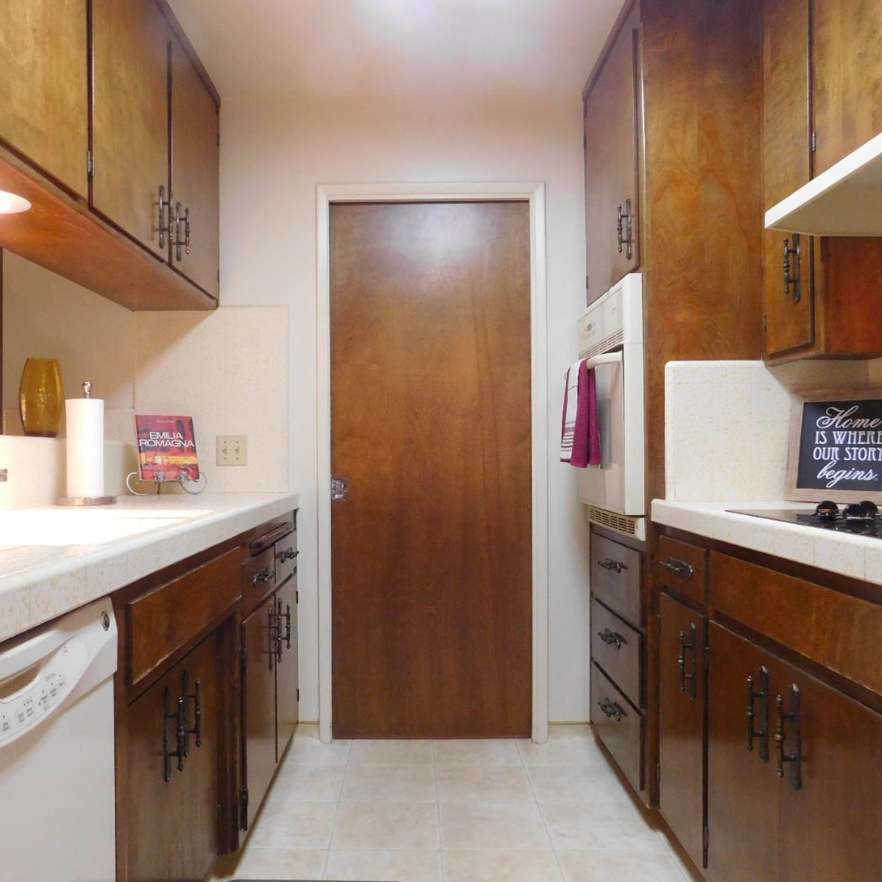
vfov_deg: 57.3
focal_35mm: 28
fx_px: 807
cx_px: 396
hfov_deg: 57.2
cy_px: 448
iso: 360
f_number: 3
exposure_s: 1/30
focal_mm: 4
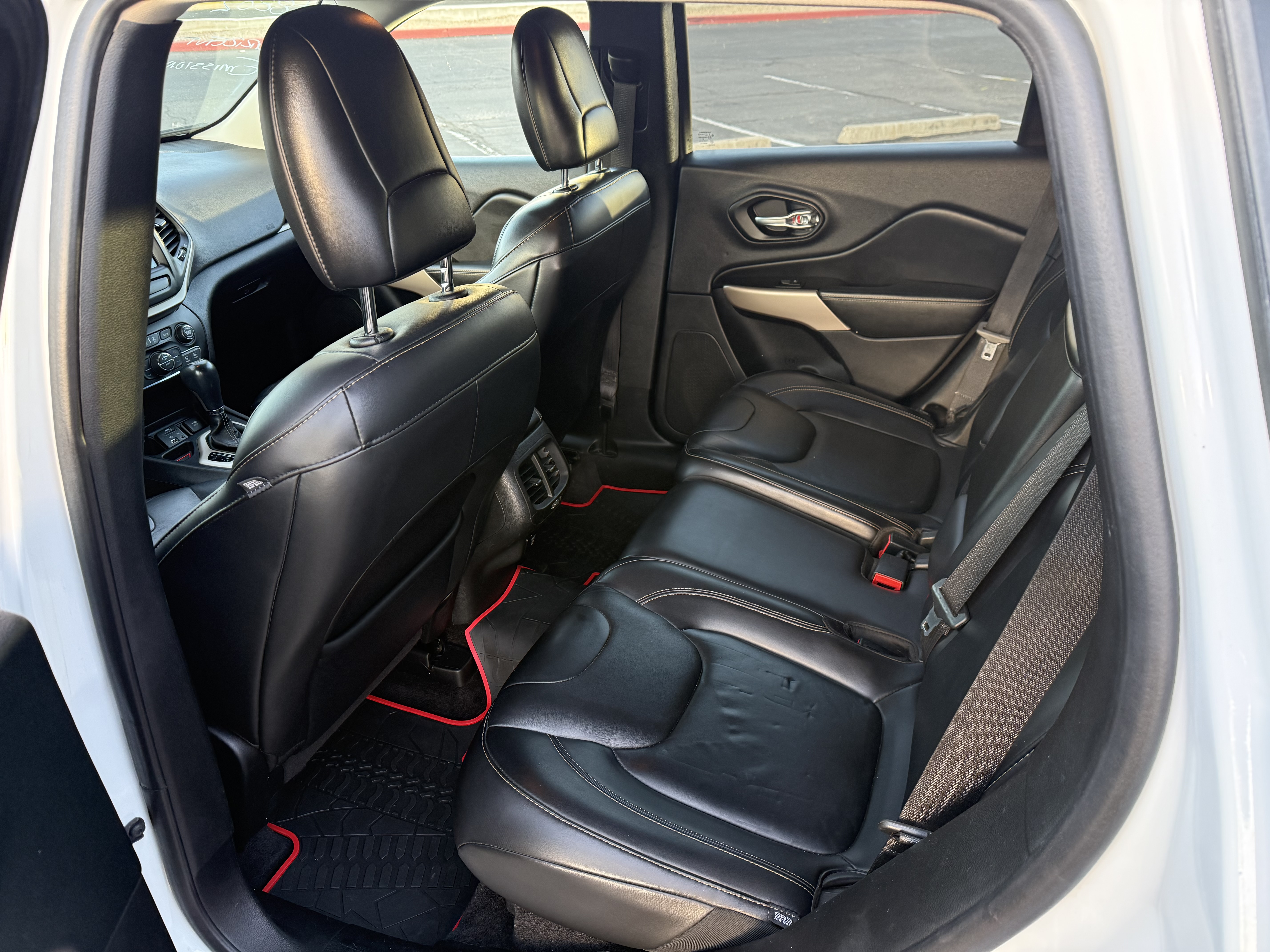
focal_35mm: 24
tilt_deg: -30.7
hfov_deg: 71.6
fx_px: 881
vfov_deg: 56.8
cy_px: 476
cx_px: 635
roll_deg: +0.8
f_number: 1.78
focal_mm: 6.76
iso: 200
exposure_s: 1/67
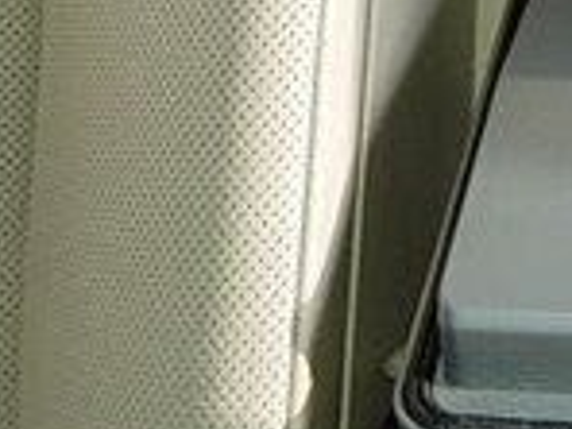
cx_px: 557
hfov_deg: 16.7
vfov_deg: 12.1
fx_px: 1917
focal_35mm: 116
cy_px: -230
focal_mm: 4.2
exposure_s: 1/133
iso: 40
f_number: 1.7
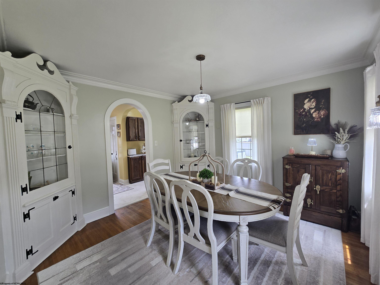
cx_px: 190
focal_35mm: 13
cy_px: 142
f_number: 2.2
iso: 50
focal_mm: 2.2
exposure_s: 1/60
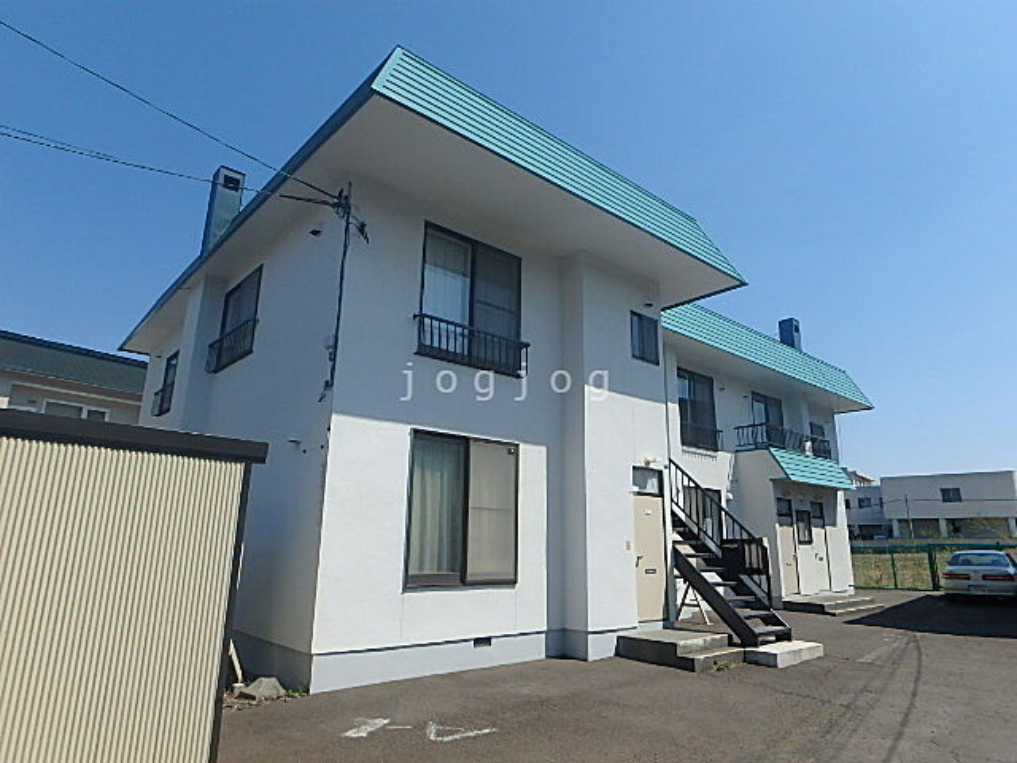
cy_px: 382
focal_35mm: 21
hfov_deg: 79.0
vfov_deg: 63.4
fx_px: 617
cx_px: 508
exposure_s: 1/800
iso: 125
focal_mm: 3.7
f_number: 6
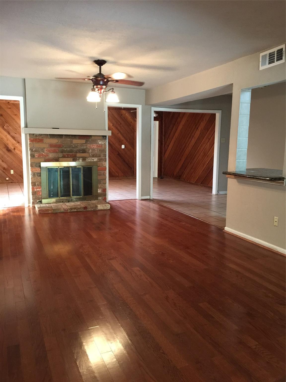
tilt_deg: -6.5
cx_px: 143
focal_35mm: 29
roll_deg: -0.6
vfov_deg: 61.7
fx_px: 319
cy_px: 191
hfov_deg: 48.2
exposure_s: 1/10
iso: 100
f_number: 2.2
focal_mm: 4.15
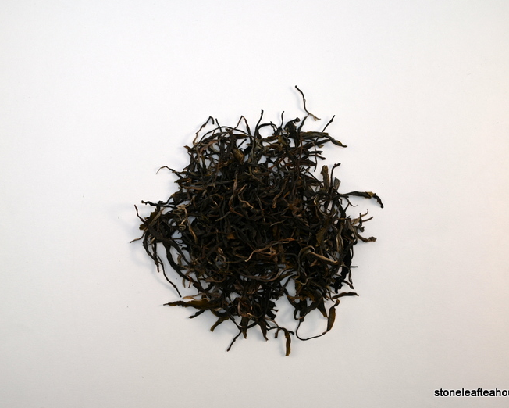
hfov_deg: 46.9
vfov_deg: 38.4
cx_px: 230
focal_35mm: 39
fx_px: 586
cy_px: 203
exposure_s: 1/80
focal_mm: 22.5
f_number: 4.5
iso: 100
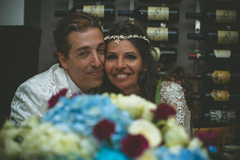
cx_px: 120
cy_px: 80
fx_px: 467
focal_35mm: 70
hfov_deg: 28.8
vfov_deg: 19.5
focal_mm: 70
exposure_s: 1/200
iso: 100
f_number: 4.5
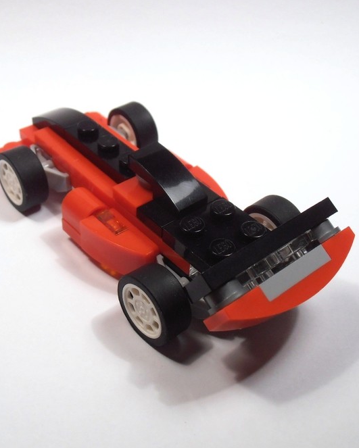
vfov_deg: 38.0
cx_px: 137
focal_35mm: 49
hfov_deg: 30.7
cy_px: 227
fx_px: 650
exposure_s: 1/60
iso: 80
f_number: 3.9
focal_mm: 6.61
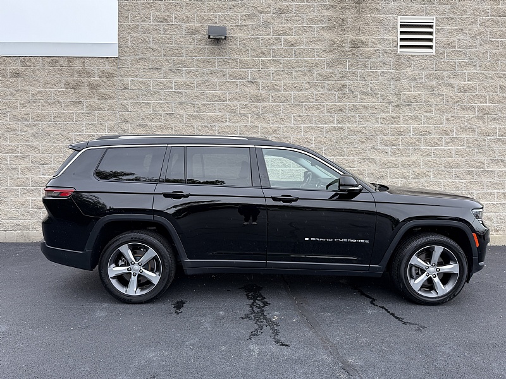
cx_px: 253
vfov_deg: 56.8
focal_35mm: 24
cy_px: 190
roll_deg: -0.3
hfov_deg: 71.6
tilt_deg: -2.0
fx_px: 351
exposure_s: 1/407
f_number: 1.78
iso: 80
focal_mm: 6.76
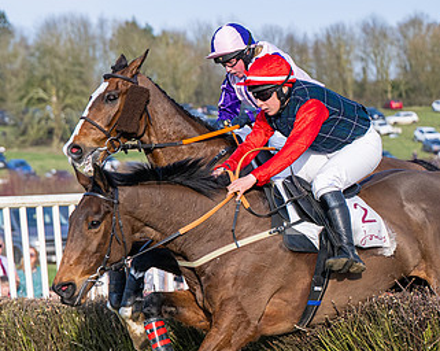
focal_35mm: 181
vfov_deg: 8.5
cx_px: 126
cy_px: 232
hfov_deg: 10.7
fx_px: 2354
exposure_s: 1/4000
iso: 400
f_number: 2.8
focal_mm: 70
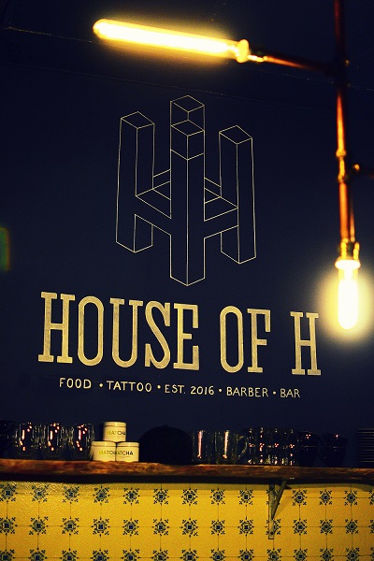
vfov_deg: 37.9
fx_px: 818
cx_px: 187
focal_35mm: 52
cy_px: 280
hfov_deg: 25.8
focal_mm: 35
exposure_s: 1/40
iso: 800
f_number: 1.8
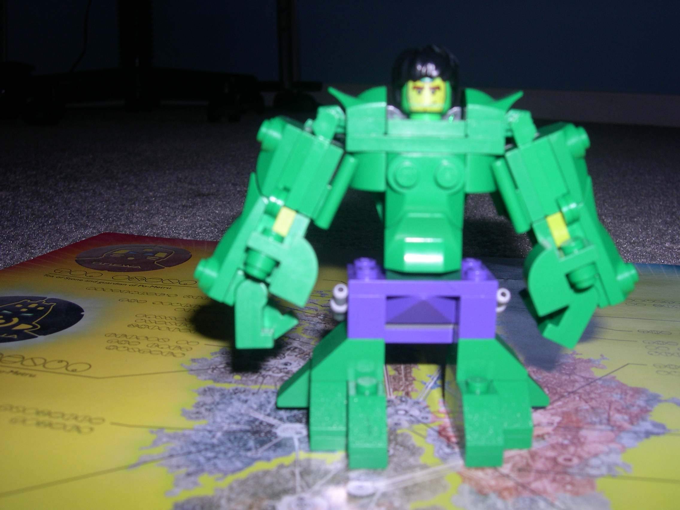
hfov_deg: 49.0
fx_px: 746
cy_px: 255
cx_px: 340
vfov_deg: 37.7
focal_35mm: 38
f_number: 7.6
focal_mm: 8
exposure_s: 1/60
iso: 100
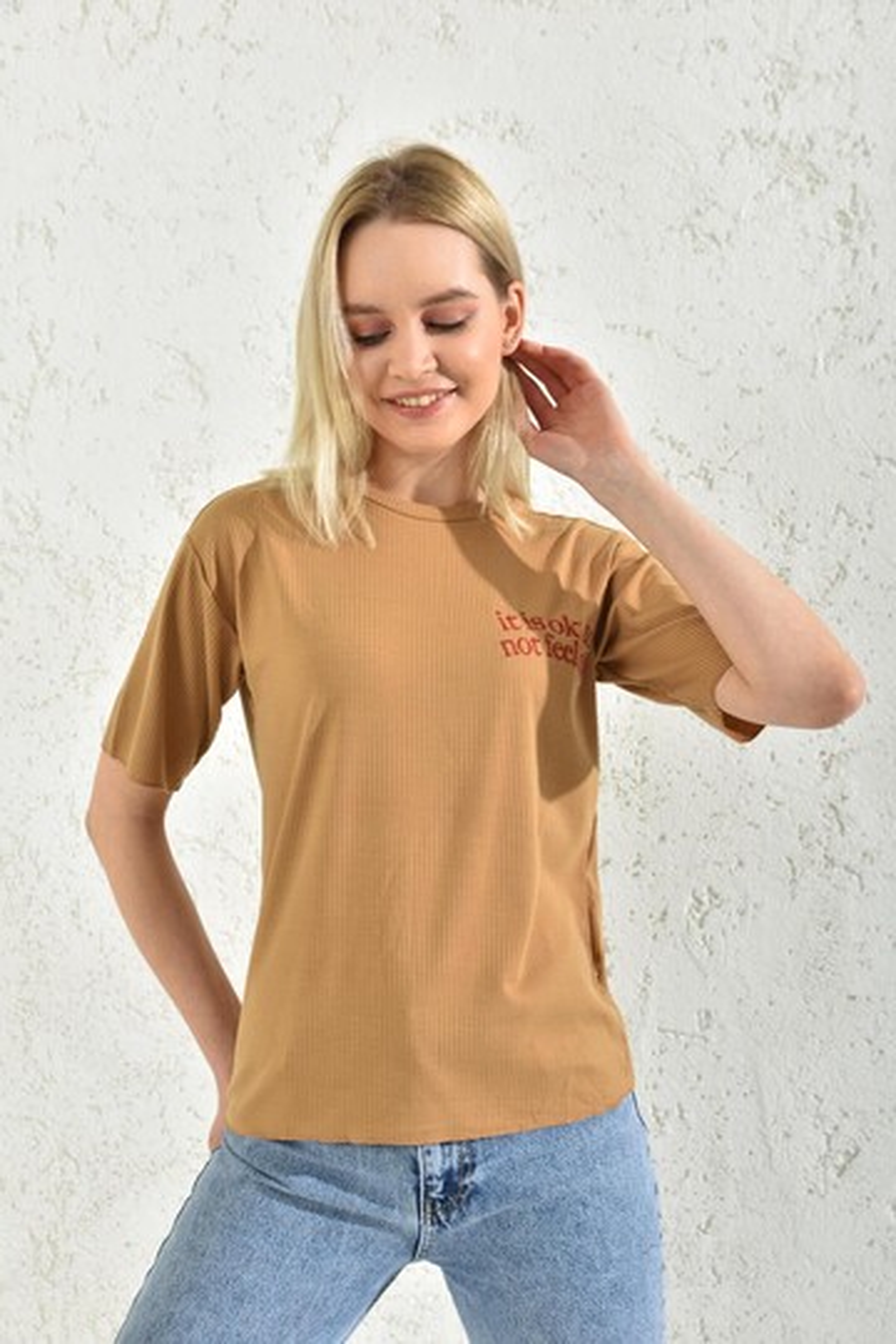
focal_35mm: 42
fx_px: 1568
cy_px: 672
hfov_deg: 31.9
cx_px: 448
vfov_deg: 46.4
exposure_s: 1/160
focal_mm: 42
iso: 100
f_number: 7.1
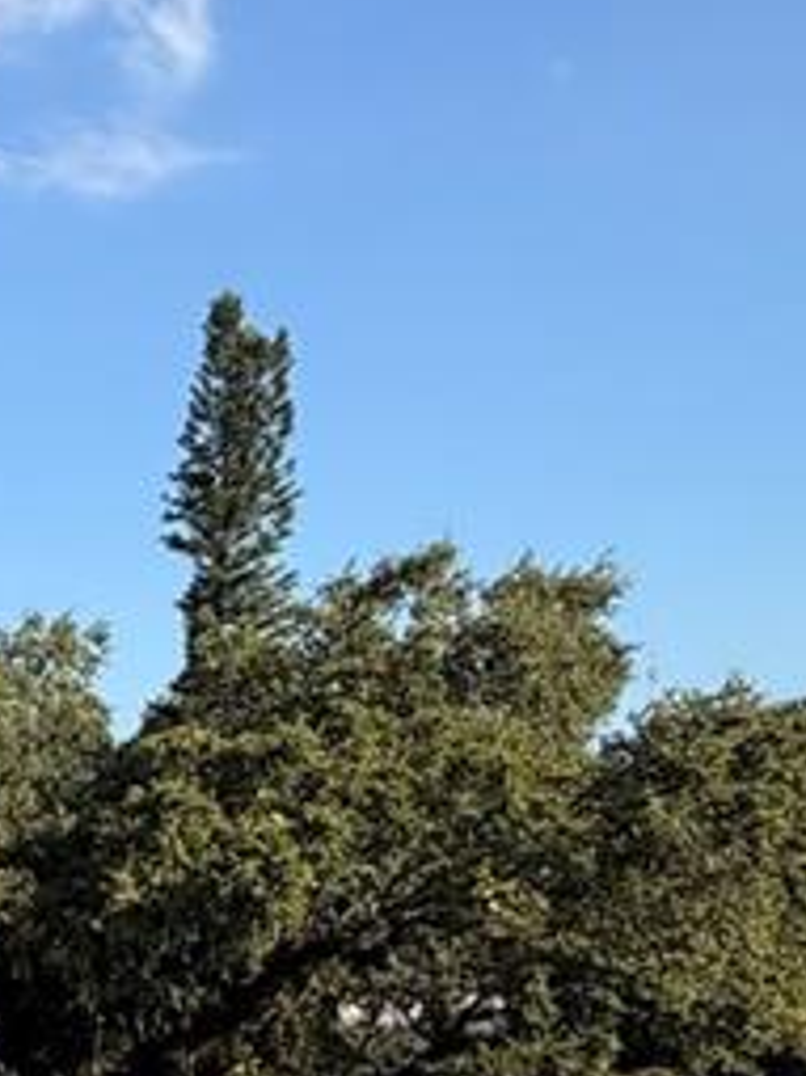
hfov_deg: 16.8
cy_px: 979
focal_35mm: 66
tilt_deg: -1.8
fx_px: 2051
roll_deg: +1.7
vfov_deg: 28.2
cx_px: -798
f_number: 2.2
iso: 25
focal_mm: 2.22
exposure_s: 1/770
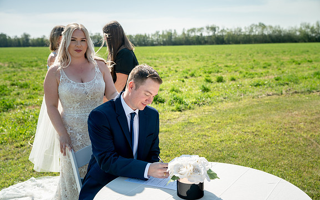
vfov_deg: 35.3
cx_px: 161
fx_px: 314
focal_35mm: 36
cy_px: 107
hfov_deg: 54.0
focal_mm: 35
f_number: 3.5
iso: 250
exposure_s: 1/200
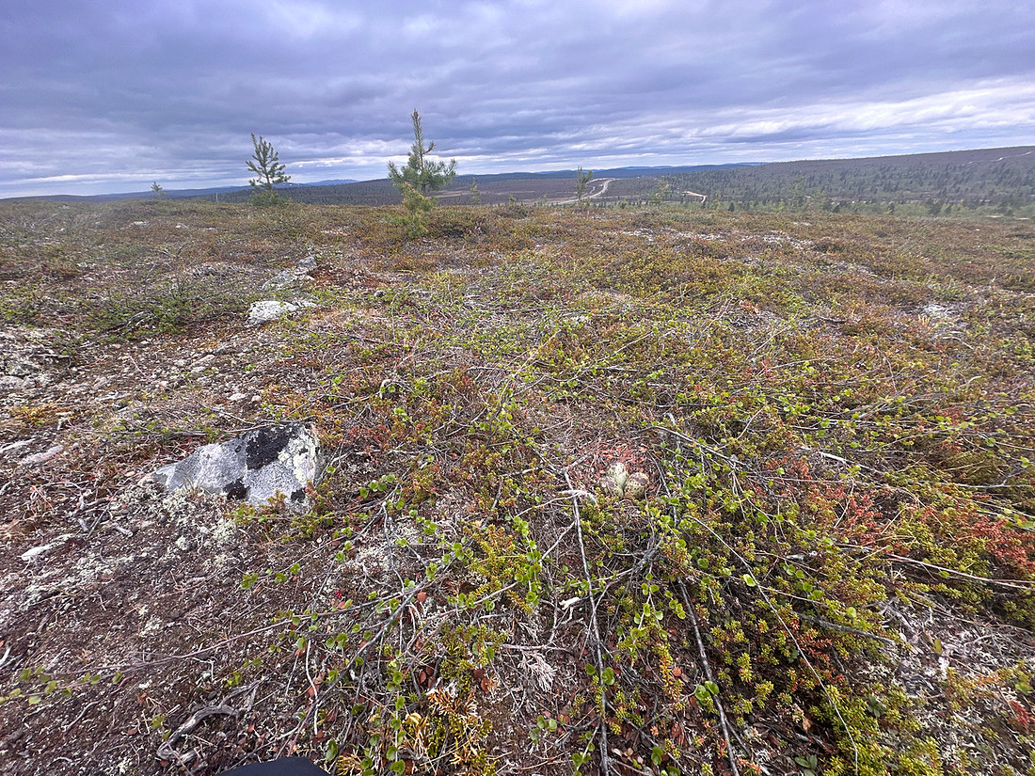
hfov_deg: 102.1
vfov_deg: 85.7
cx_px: 518
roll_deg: +2.9
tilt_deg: -27.2
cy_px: 388
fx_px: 419
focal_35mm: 14
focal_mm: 2.22
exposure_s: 1/125
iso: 40
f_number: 2.2
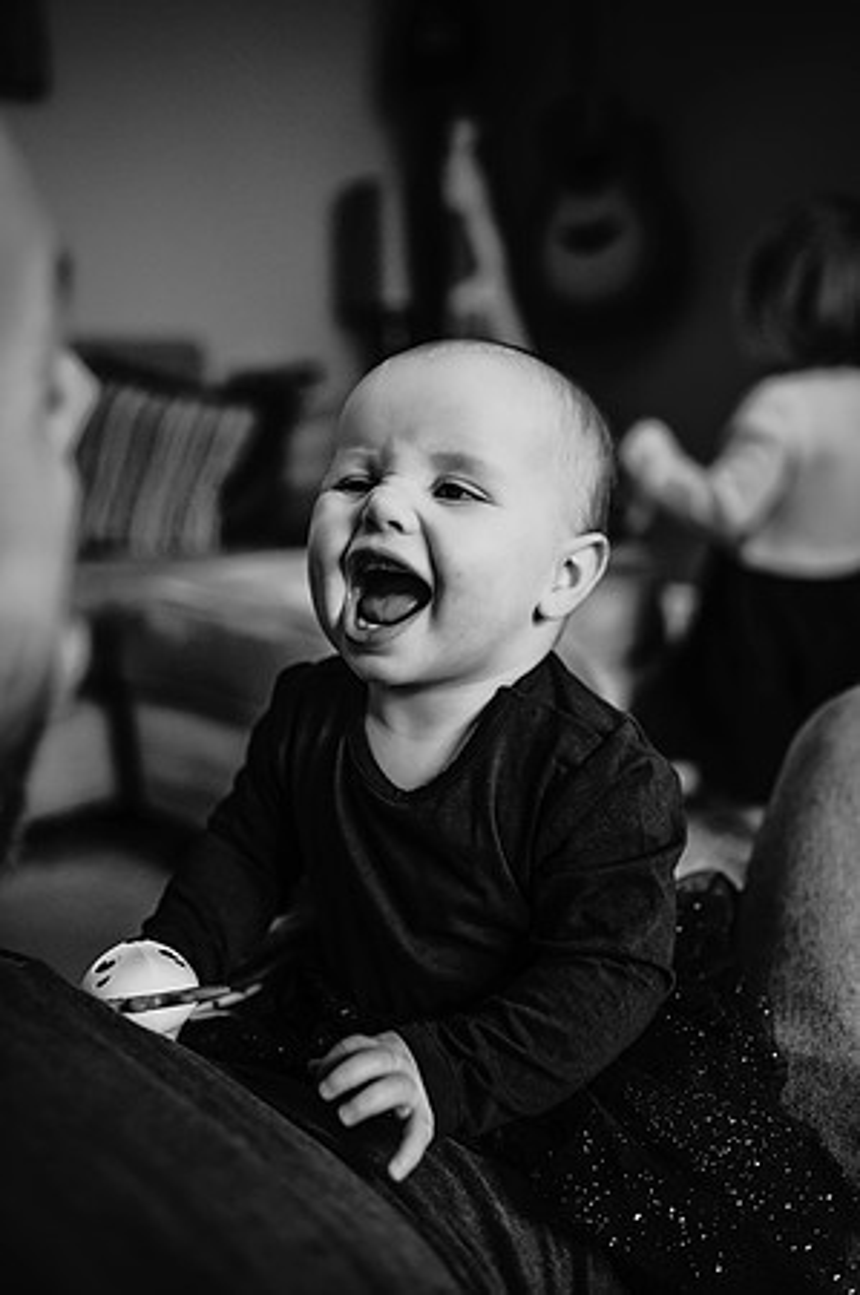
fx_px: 1257
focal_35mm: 35
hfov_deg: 37.8
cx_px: 430
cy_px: 648
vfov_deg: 54.5
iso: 320
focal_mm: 35
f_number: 2.2
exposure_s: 1/160
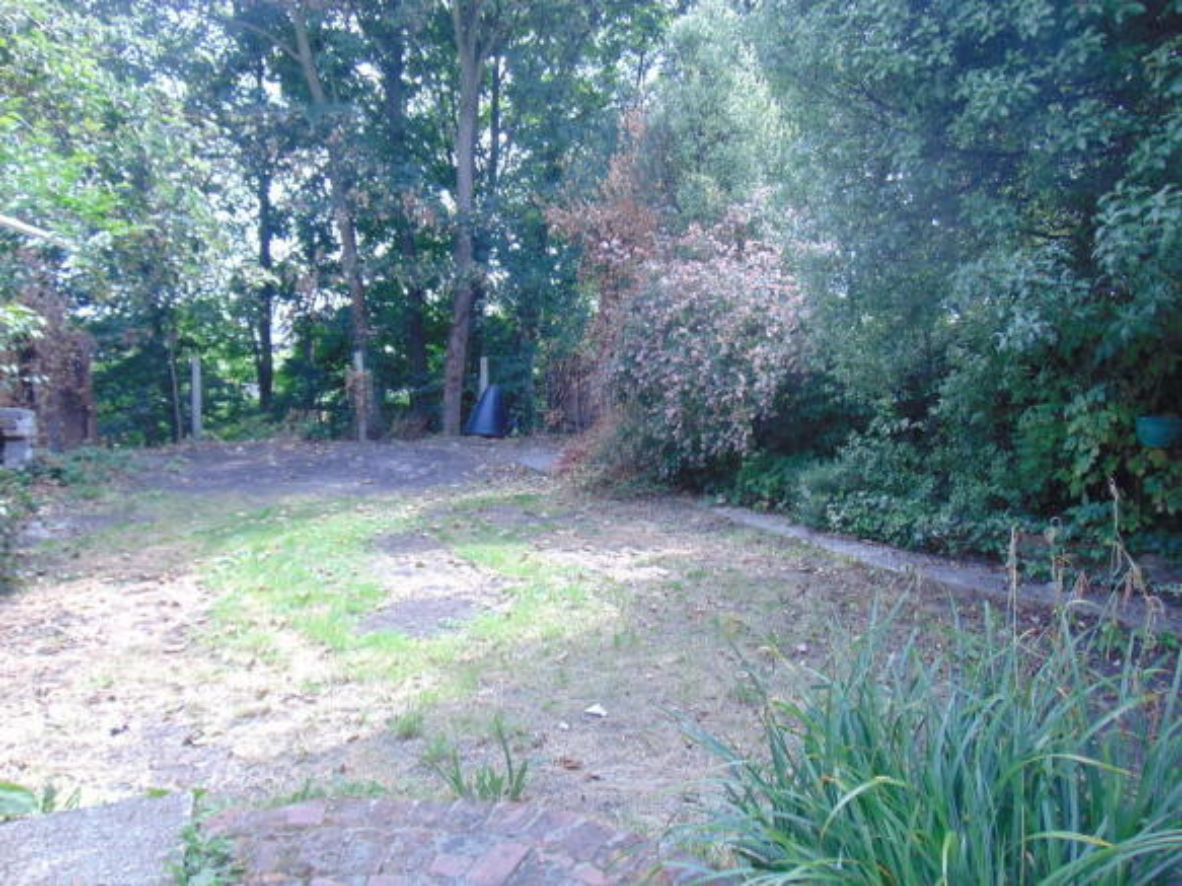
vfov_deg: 54.9
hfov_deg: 69.4
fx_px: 853
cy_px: 443
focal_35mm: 25
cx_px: 591
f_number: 3
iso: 80
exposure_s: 1/250
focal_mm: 4.5
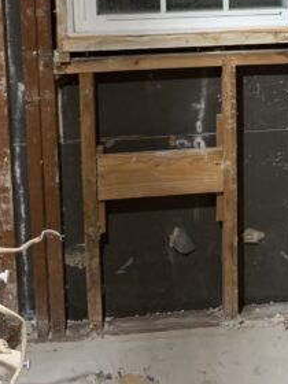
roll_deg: -0.8
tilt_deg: -11.6
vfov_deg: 20.2
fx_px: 1054
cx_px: 315
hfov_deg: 15.2
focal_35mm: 95
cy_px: 23
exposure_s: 1/60
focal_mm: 4.25
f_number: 1.8
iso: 125
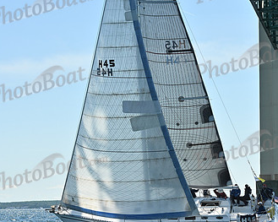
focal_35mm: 116
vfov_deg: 13.3
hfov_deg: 16.6
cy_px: 116
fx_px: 954
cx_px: 152
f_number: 7.1
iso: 320
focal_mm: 70
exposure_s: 1/1000
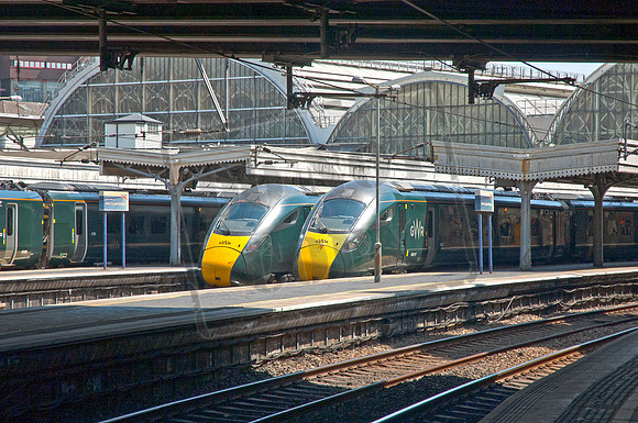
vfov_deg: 13.0
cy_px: 212
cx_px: 319
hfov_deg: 19.5
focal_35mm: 105
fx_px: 1858
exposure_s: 1/500
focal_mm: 70
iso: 220
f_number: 5.6
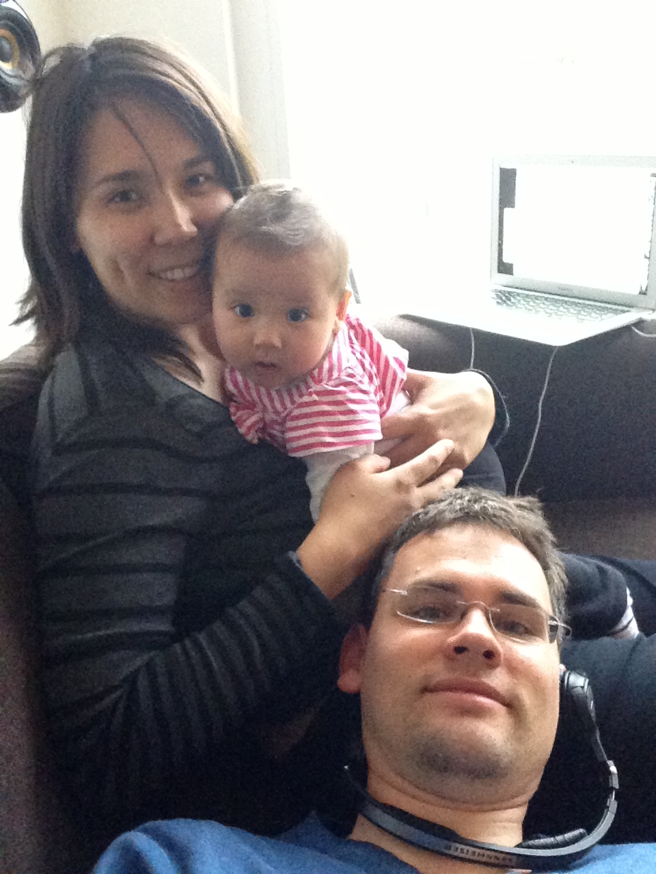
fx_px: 884
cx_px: 328
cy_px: 437
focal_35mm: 35
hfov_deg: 40.7
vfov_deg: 52.6
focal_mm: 2.18
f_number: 2.4
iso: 400
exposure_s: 1/15
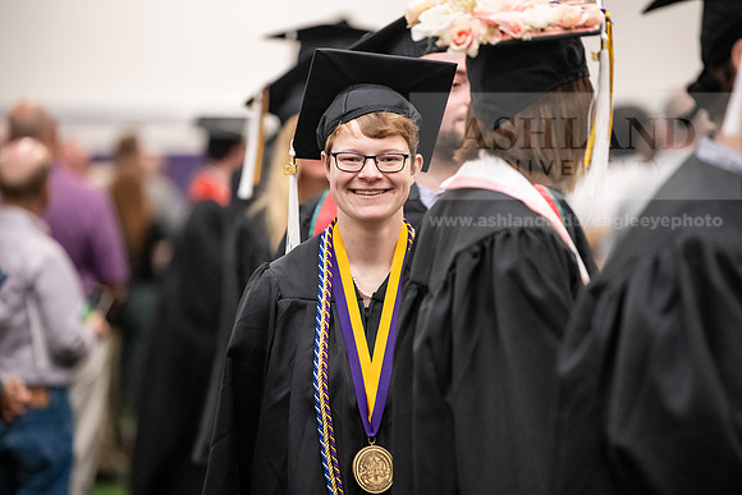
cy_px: 248
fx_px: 3814
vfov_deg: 7.4
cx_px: 371
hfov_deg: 11.1
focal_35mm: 185
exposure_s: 1/200
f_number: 3.2
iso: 3200
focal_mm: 185
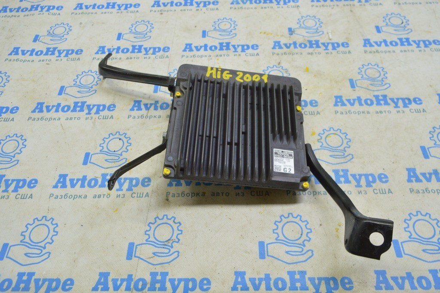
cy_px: 146
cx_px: 220
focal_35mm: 27
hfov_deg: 67.4
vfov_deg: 47.9
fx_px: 330
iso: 400
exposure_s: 1/20
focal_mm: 18
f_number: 5.6
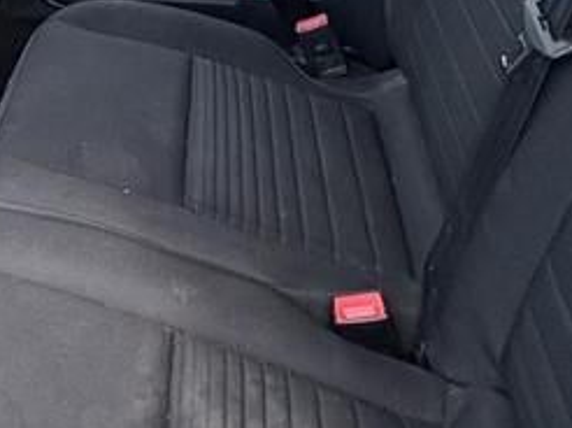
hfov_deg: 35.2
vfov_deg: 21.5
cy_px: -288
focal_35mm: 51
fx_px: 842
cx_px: 49
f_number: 2.2
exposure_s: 1/302
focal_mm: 2.22
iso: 64
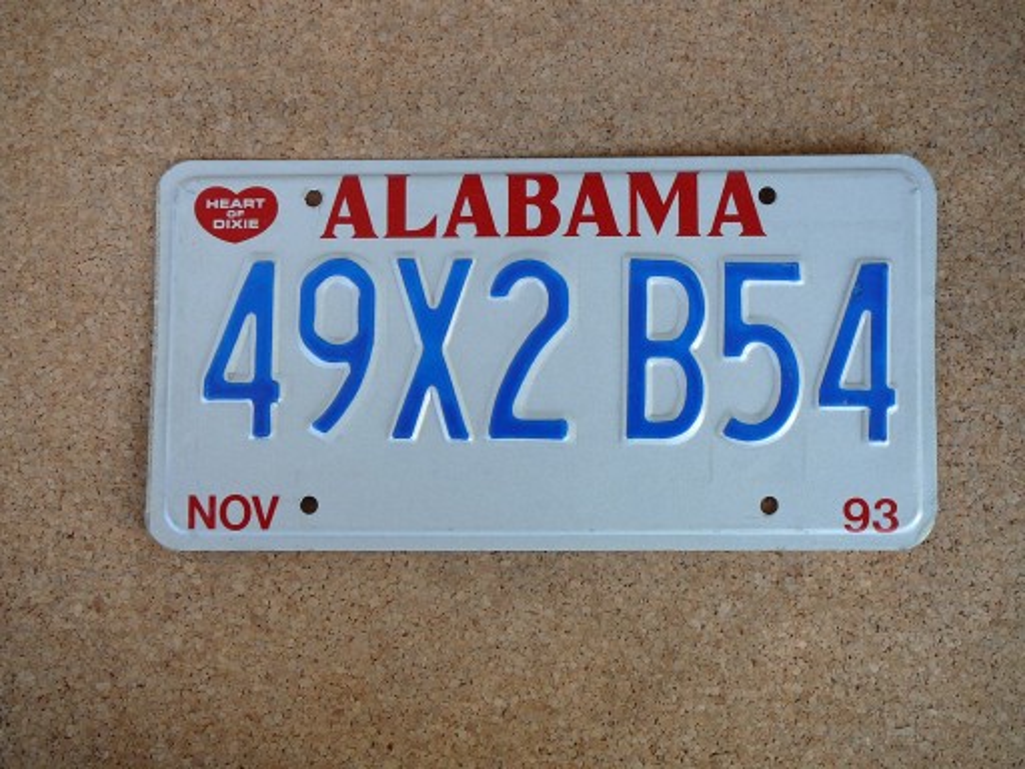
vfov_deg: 40.7
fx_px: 1036
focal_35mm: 35
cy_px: 384
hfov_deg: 52.6
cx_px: 512
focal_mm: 5.2
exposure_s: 1/100
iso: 80
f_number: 2.8
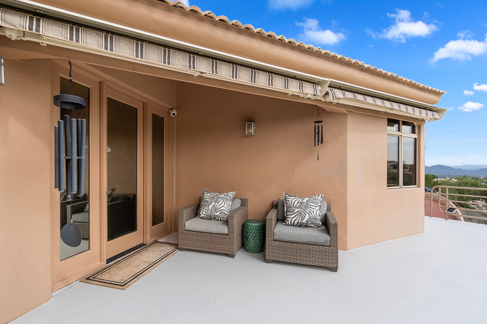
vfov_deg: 70.3
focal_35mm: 17
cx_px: 225
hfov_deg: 93.1
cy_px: 175
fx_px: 230
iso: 400
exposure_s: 1/500
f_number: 8
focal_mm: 10
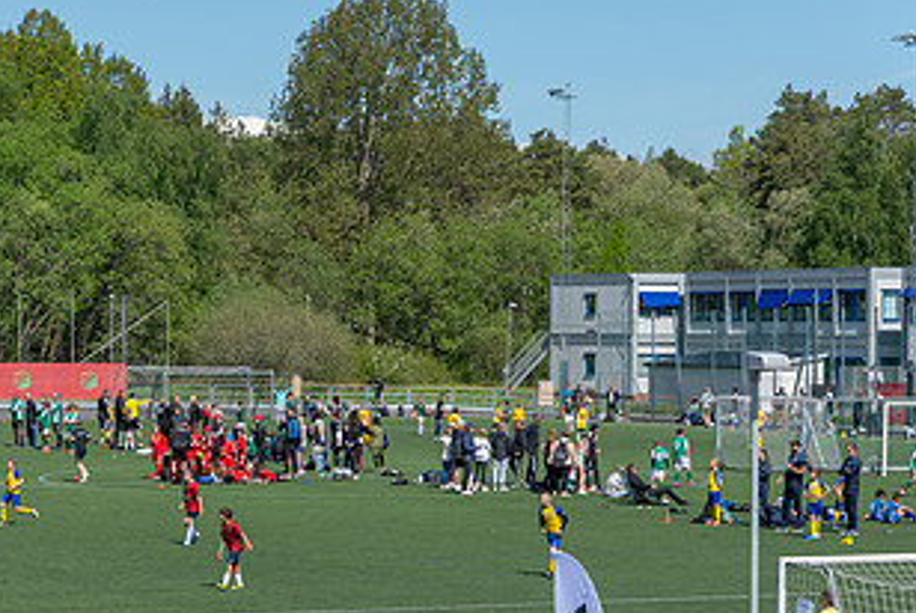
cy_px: 558
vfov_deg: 10.2
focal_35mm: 134
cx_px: 211
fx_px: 3413
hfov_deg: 15.2
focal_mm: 70
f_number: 4
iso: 110
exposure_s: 1/800
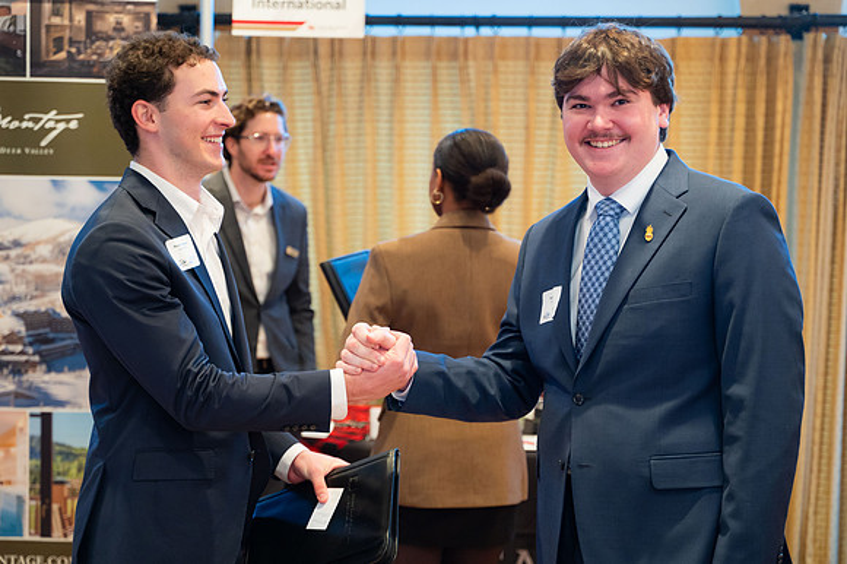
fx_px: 1445
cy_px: 282
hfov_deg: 32.7
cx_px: 424
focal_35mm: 61
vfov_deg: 22.1
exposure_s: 1/80
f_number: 2.8
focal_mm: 59
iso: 2500
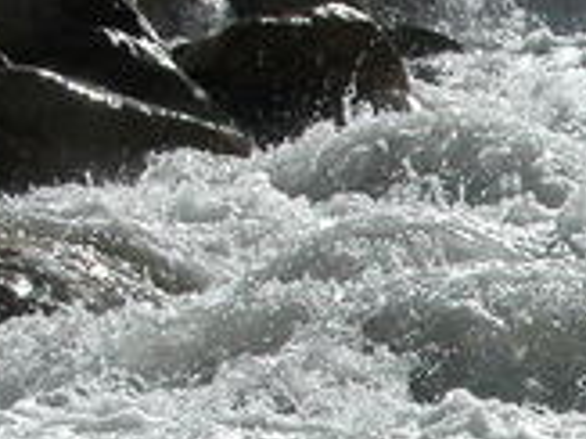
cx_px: 1039
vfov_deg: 4.5
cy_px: 623
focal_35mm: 326
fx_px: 5515
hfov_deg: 6.0
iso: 100
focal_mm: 21
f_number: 6.2
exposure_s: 1/877
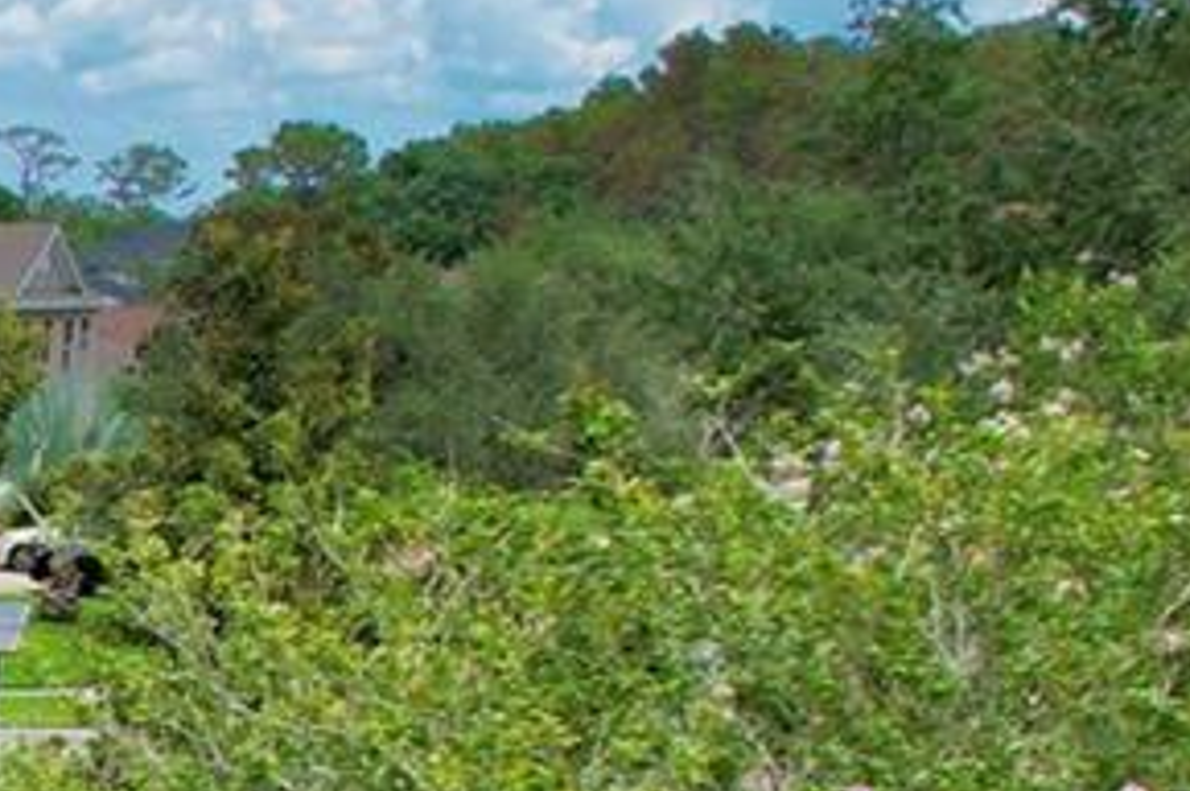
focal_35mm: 122
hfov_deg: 12.4
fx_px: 4028
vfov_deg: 10.8
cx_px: -1828
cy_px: 1162
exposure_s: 1/2000
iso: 200
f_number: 2.8
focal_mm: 8.38
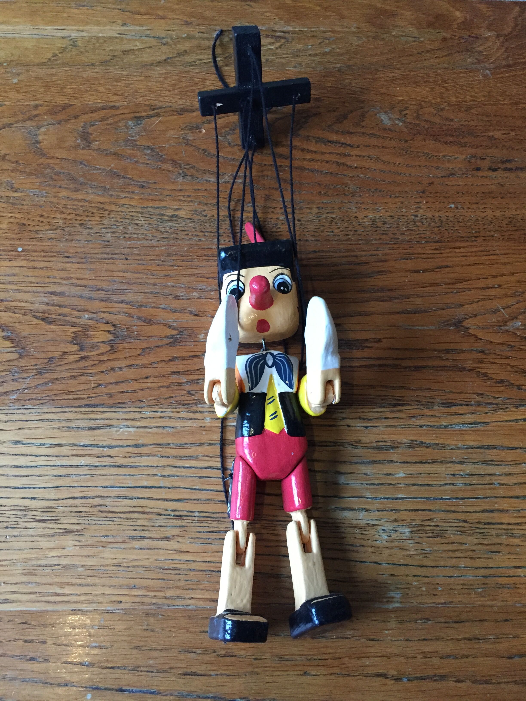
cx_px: 263
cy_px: 350
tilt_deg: -71.4
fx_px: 588
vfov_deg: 61.7
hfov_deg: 48.2
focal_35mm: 29
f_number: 2.2
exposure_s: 1/33
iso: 320
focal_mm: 4.15
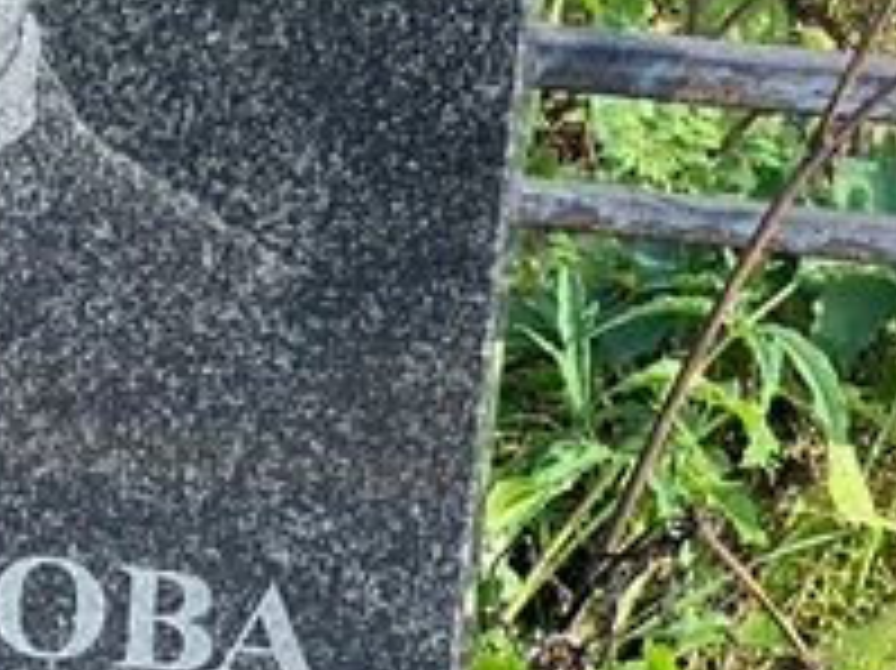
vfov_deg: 7.0
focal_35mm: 209
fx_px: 5406
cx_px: -140
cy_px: 931
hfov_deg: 9.4
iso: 20
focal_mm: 6
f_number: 2
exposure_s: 1/387
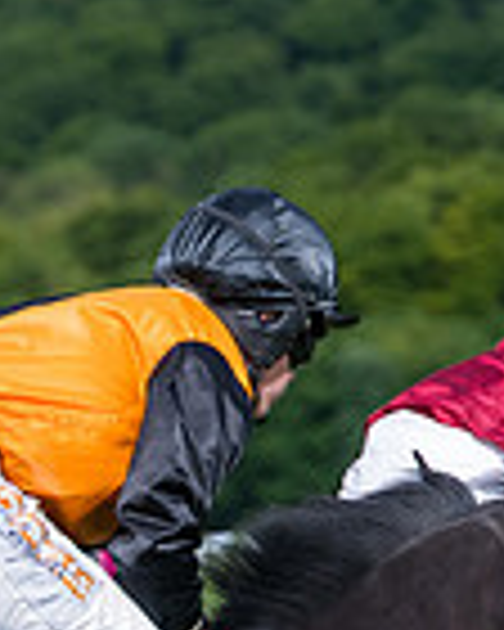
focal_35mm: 519
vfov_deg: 3.7
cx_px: 314
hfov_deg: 3.0
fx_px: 9677
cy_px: 752
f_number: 4
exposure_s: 1/5000
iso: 400
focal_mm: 115
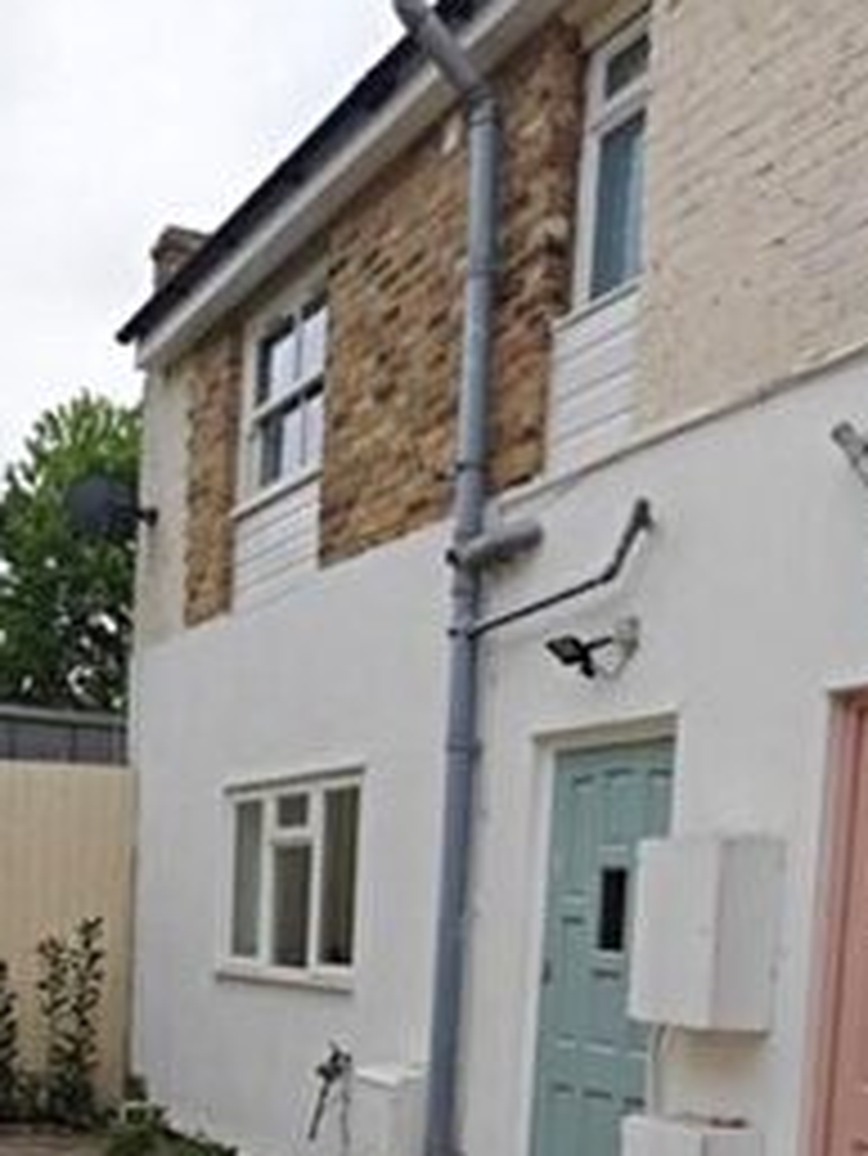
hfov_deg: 28.8
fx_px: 1637
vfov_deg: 36.7
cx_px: 130
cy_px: 1019
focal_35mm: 49
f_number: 1.7
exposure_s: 1/381
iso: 64
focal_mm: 6.06
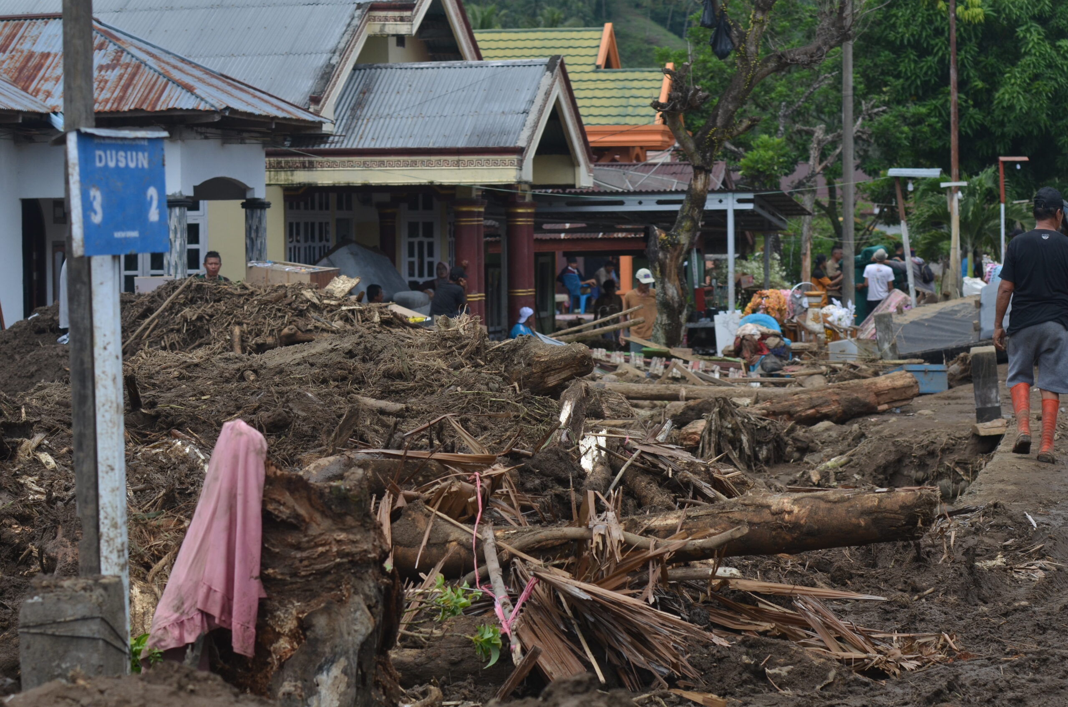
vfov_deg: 13.0
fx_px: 3109
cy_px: 354
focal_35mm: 105
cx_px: 534
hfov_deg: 19.5
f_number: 5.6
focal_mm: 70
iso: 200
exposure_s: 1/800
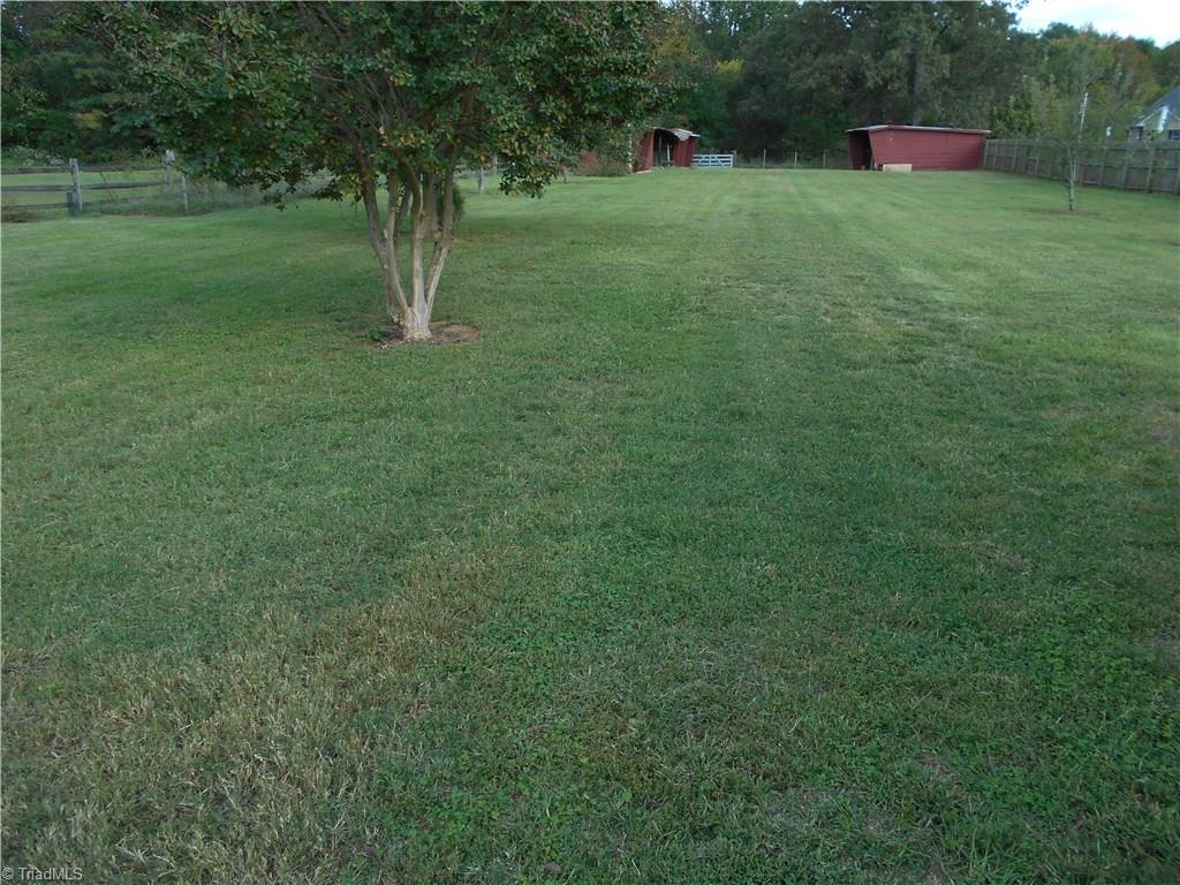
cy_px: 442
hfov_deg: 67.3
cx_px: 590
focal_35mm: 26
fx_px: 886
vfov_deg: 53.1
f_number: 3.2
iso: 80
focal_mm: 4.6
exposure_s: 1/250
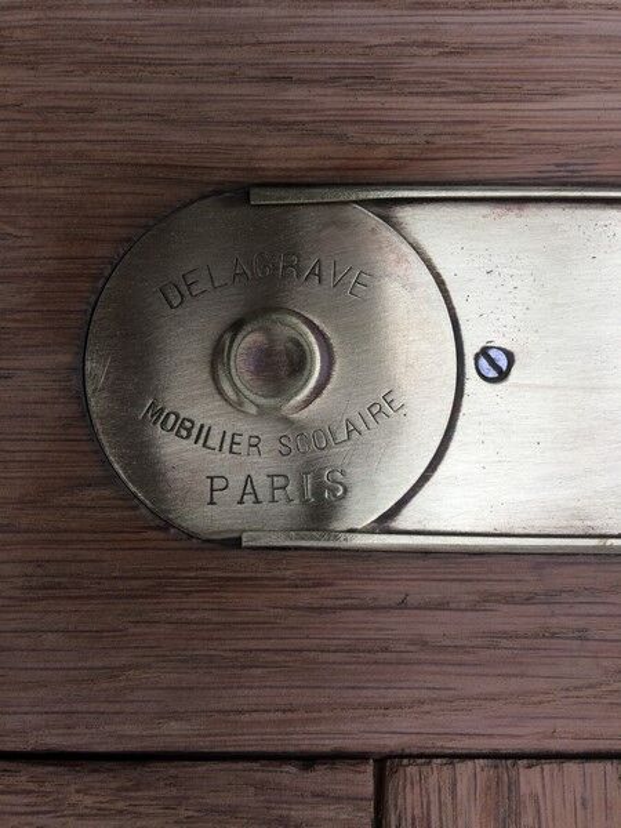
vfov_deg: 61.7
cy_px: 414
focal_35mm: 29
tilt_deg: -81.2
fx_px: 694
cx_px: 310
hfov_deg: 48.2
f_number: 2.2
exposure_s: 1/100
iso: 50
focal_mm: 4.15
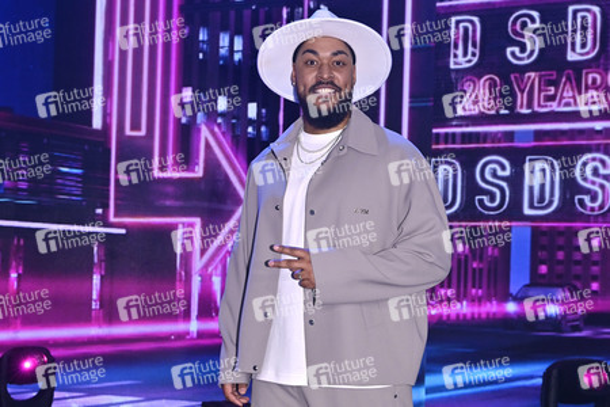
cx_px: 305
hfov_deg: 51.9
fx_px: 627
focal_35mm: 37
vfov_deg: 35.9
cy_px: 204
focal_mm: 37
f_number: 4.5
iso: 640
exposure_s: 1/200
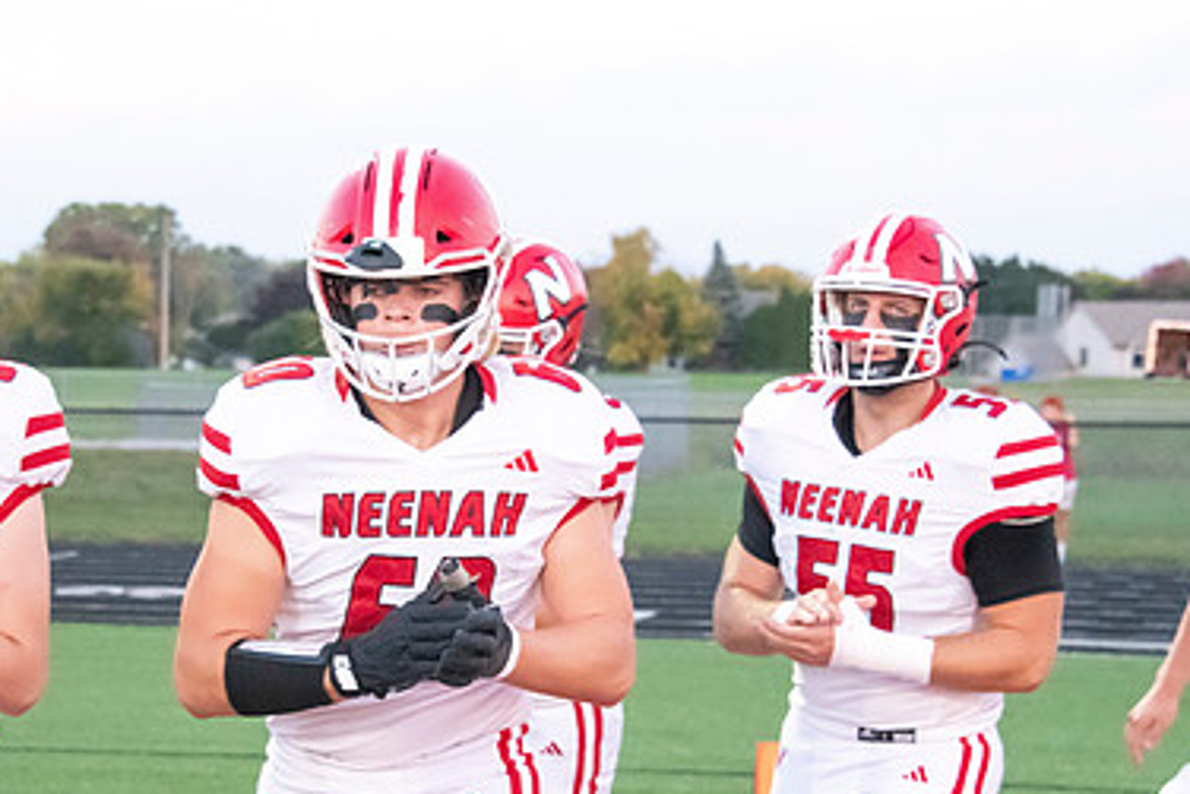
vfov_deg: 12.7
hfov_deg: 18.9
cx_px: 497
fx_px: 3571
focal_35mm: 108
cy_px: 555
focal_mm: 70
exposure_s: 1/640
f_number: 7.1
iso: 10000
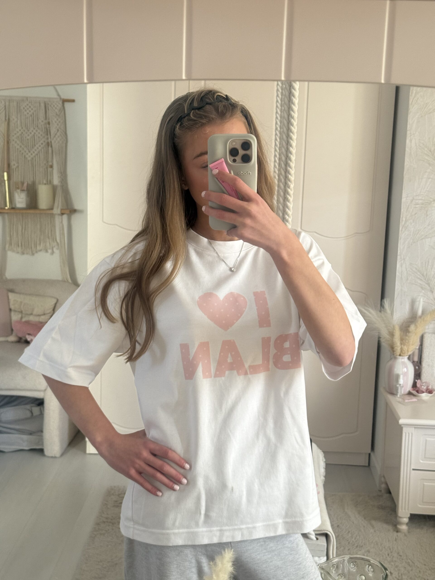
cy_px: 290
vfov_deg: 39.7
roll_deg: -1.6
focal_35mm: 48
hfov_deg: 30.3
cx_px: 218
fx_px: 804
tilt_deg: -7.6
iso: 125
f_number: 1.78
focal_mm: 6.76
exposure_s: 1/60
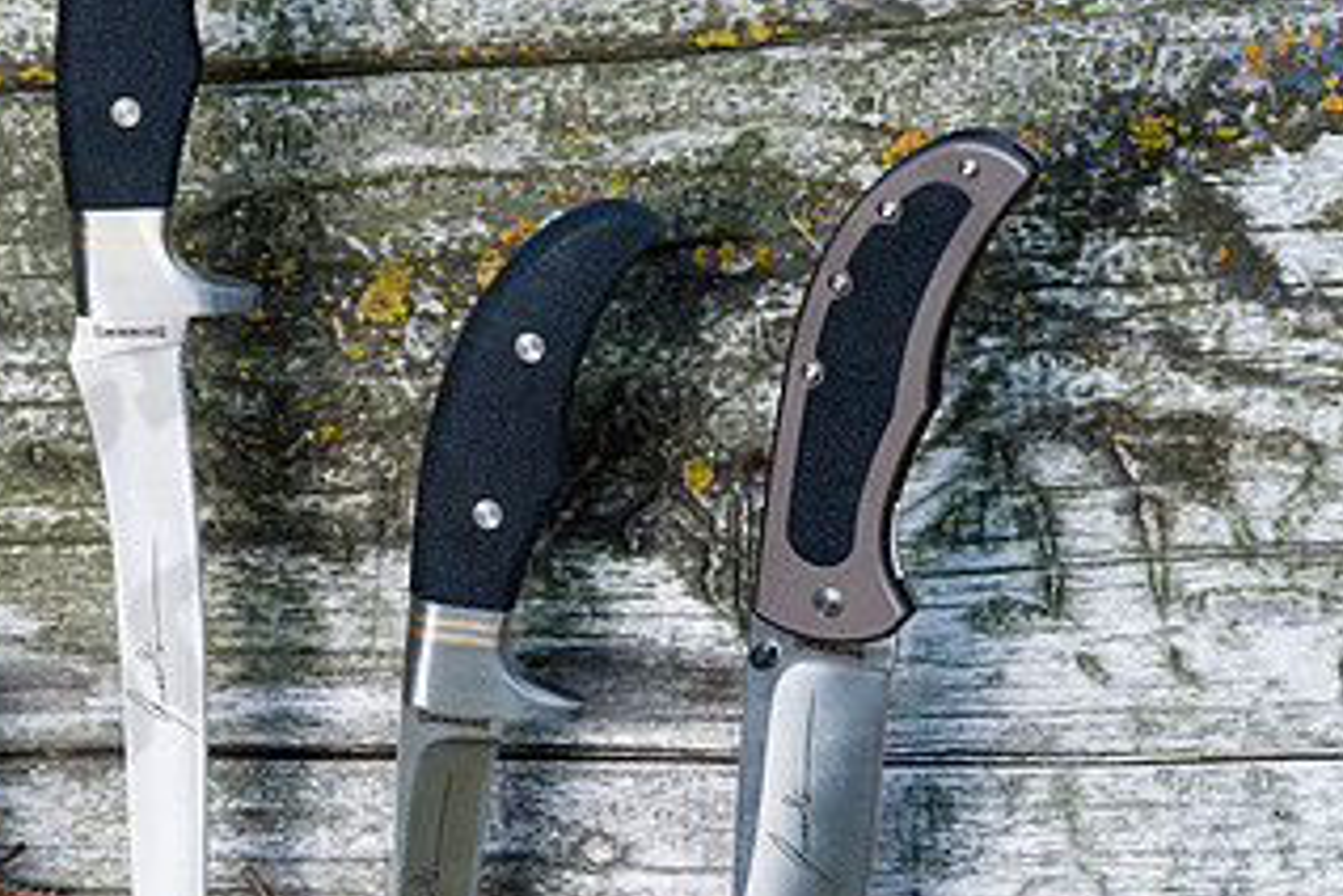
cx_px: 148
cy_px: 456
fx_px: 14287
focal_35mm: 383
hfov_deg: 5.4
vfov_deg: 3.6
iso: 400
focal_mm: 210
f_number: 10
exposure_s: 1/100
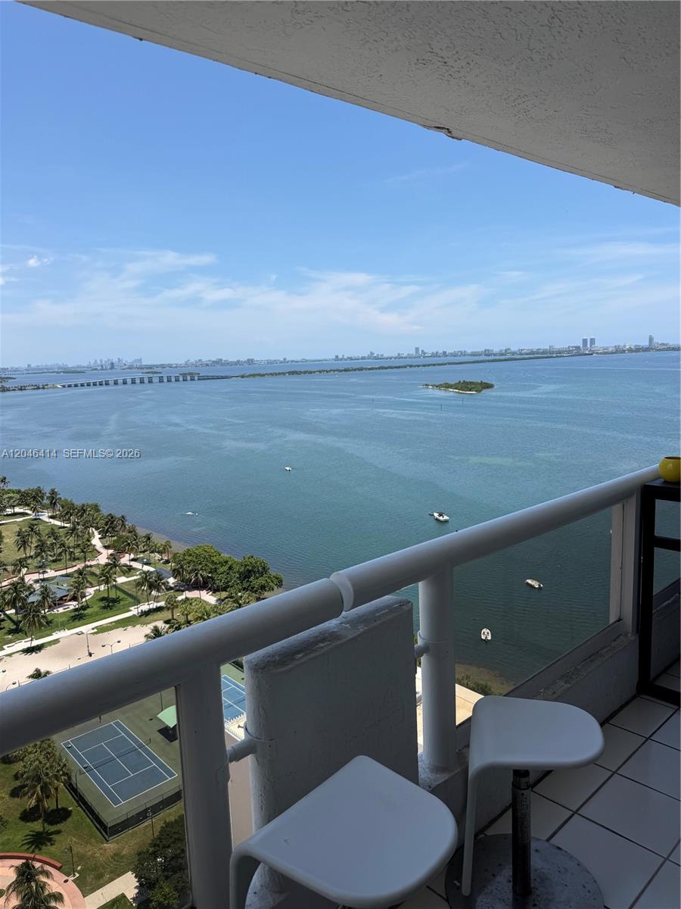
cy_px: 454
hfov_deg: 56.8
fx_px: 630
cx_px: 340
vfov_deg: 71.6
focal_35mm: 24
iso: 80
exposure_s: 1/5319
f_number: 1.78
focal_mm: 6.76
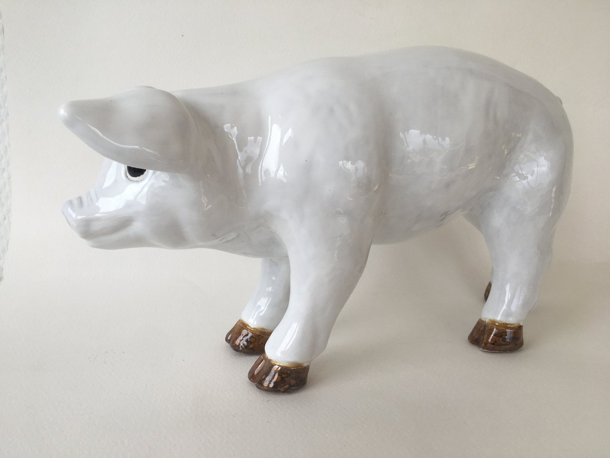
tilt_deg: -15.0
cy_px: 229
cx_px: 305
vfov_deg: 48.2
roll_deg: -1.2
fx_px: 511
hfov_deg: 61.7
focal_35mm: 29
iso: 25
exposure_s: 1/390
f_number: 2.2
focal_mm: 4.15
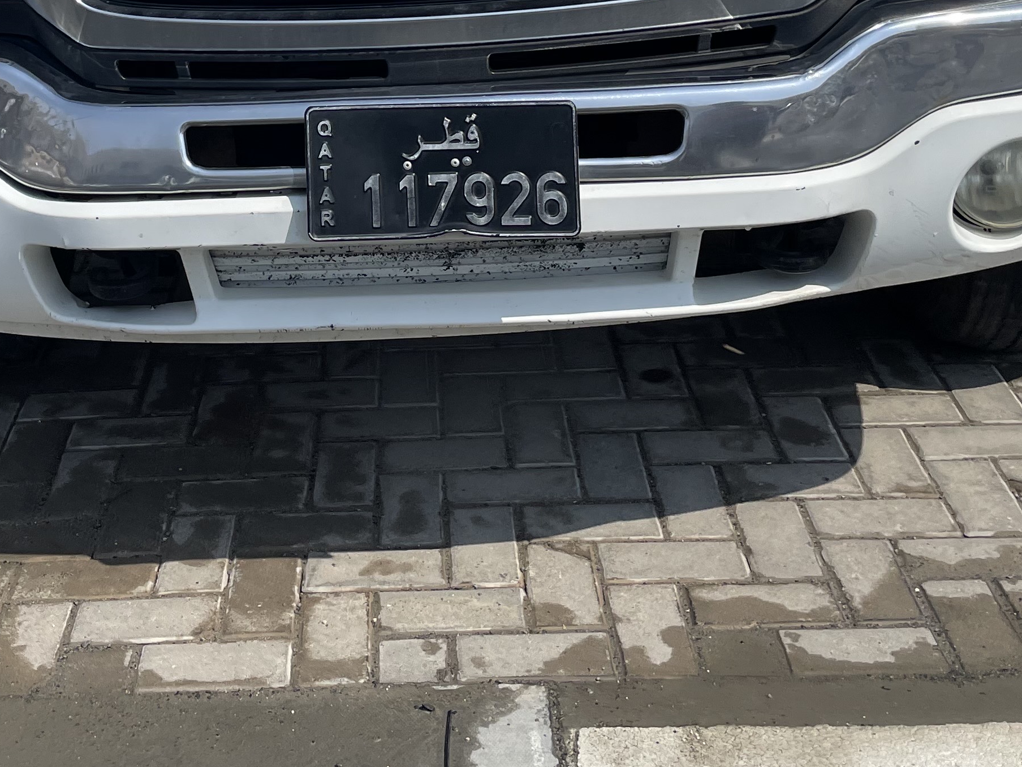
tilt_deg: -8.8
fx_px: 1713
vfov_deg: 23.9
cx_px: 291
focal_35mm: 58
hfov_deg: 32.8
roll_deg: +3.6
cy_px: -46
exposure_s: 1/6494
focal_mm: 4.2
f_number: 1.6
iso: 32
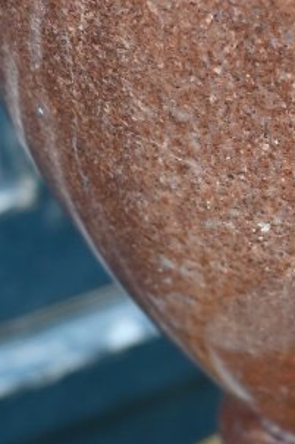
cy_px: 34
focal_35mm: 146
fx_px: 1796
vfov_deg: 13.9
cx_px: 399
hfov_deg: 9.2
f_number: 3.8
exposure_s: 1/125
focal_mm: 24.5
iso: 560
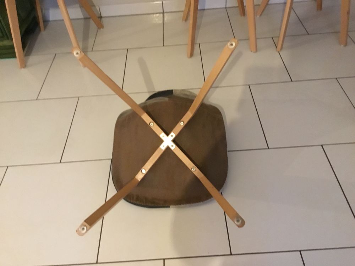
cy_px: 133
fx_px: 318
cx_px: 178
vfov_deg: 45.4
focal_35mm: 31
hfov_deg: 58.4
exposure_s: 1/17
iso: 640
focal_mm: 3.3
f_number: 2.4
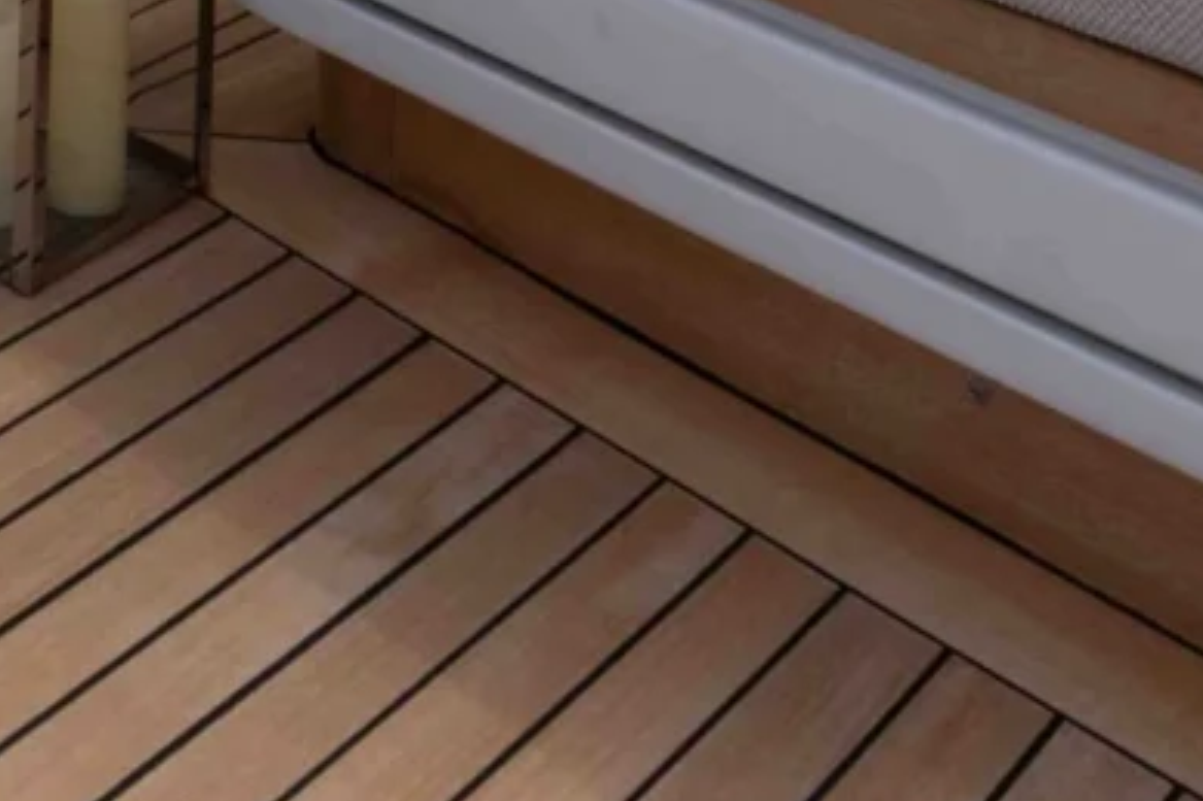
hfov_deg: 22.0
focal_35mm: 81
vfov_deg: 12.8
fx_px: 2721
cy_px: -1141
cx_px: -427
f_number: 8
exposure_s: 1/1250
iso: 100
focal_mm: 11
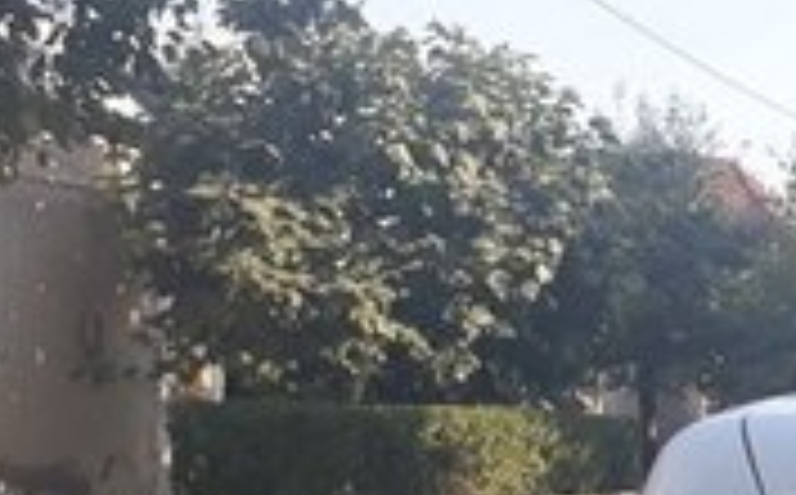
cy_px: 560
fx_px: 2318
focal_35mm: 107
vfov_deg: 12.0
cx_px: 1241
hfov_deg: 17.3
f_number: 1.9
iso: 40
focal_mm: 3.6
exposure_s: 1/397
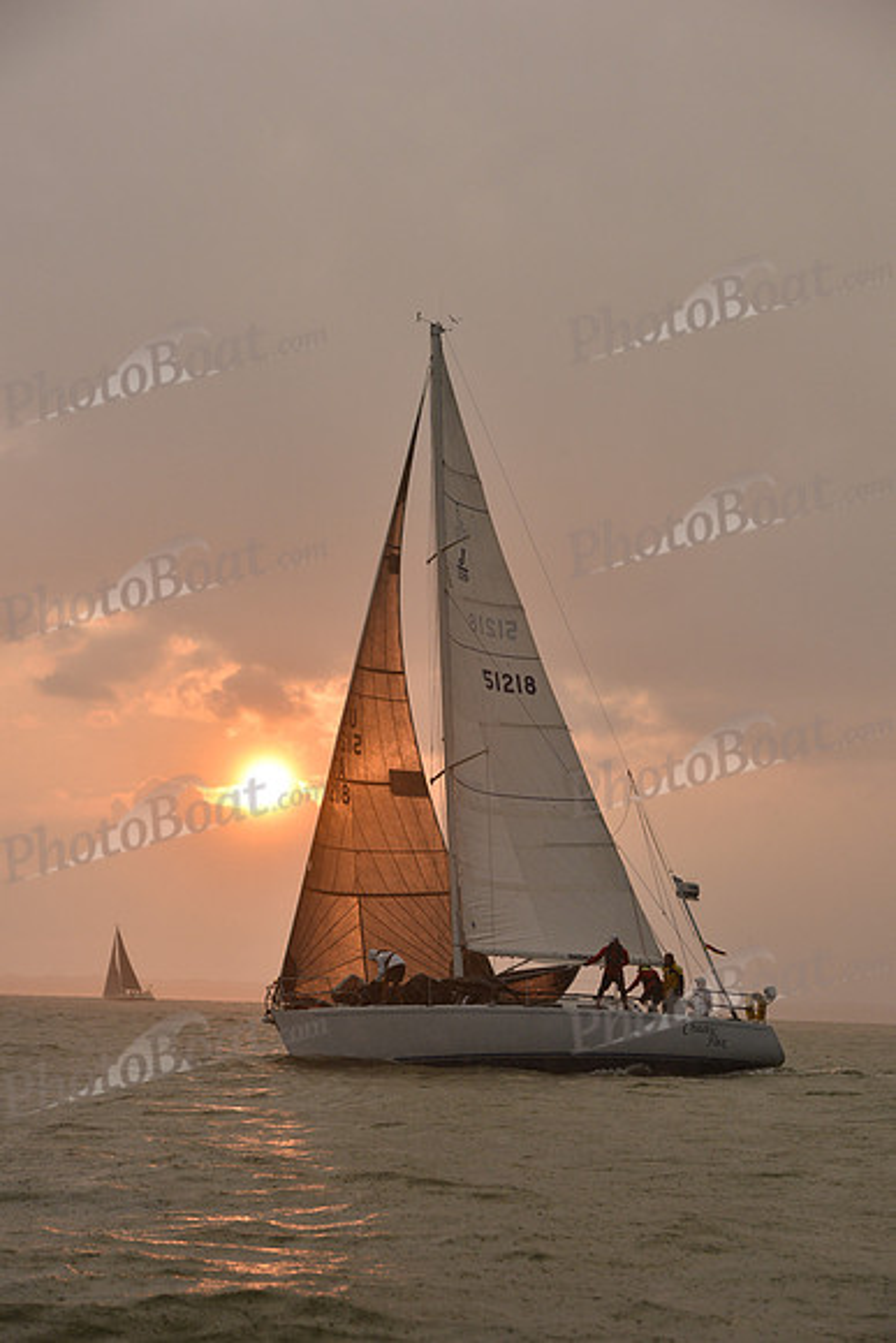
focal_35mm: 102
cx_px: 448
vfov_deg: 20.0
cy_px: 672
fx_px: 3805
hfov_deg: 13.4
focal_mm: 102
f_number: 7.1
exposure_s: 1/500
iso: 400
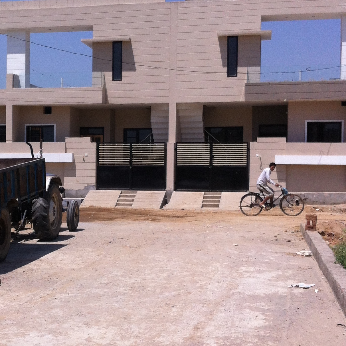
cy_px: 180
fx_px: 746
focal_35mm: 66
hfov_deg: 25.8
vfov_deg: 26.1
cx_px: 86
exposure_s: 1/2742
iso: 80
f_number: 2.8
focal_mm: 3.85
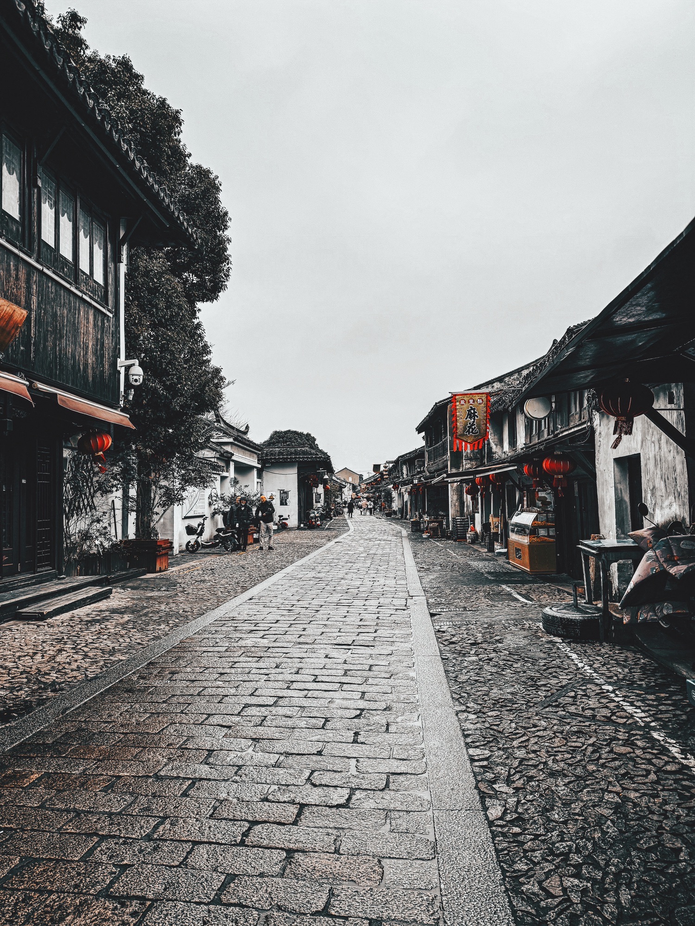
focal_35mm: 24
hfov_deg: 56.8
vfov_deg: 71.6
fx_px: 642
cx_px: 348
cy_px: 463
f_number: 1.8
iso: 80
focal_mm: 6.86
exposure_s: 1/1400
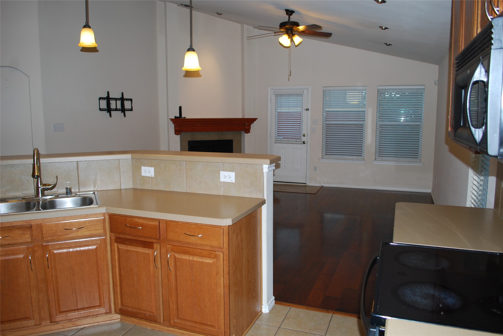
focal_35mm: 27
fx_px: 378
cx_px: 252
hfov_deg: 67.3
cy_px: 168
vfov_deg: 48.0
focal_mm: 18
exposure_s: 1/60
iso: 200
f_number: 3.5
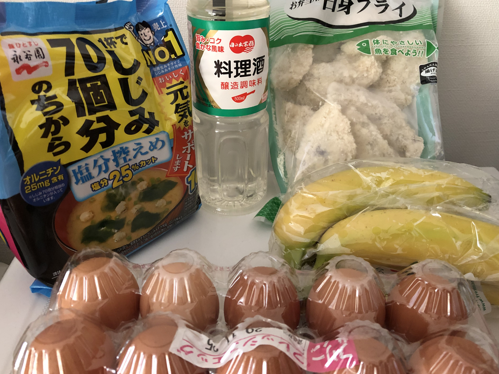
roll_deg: -0.9
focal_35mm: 30
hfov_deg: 59.9
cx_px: 262
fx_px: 432
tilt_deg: -29.5
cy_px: 189
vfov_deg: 46.8
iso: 100
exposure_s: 1/7
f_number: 1.8
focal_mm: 3.99
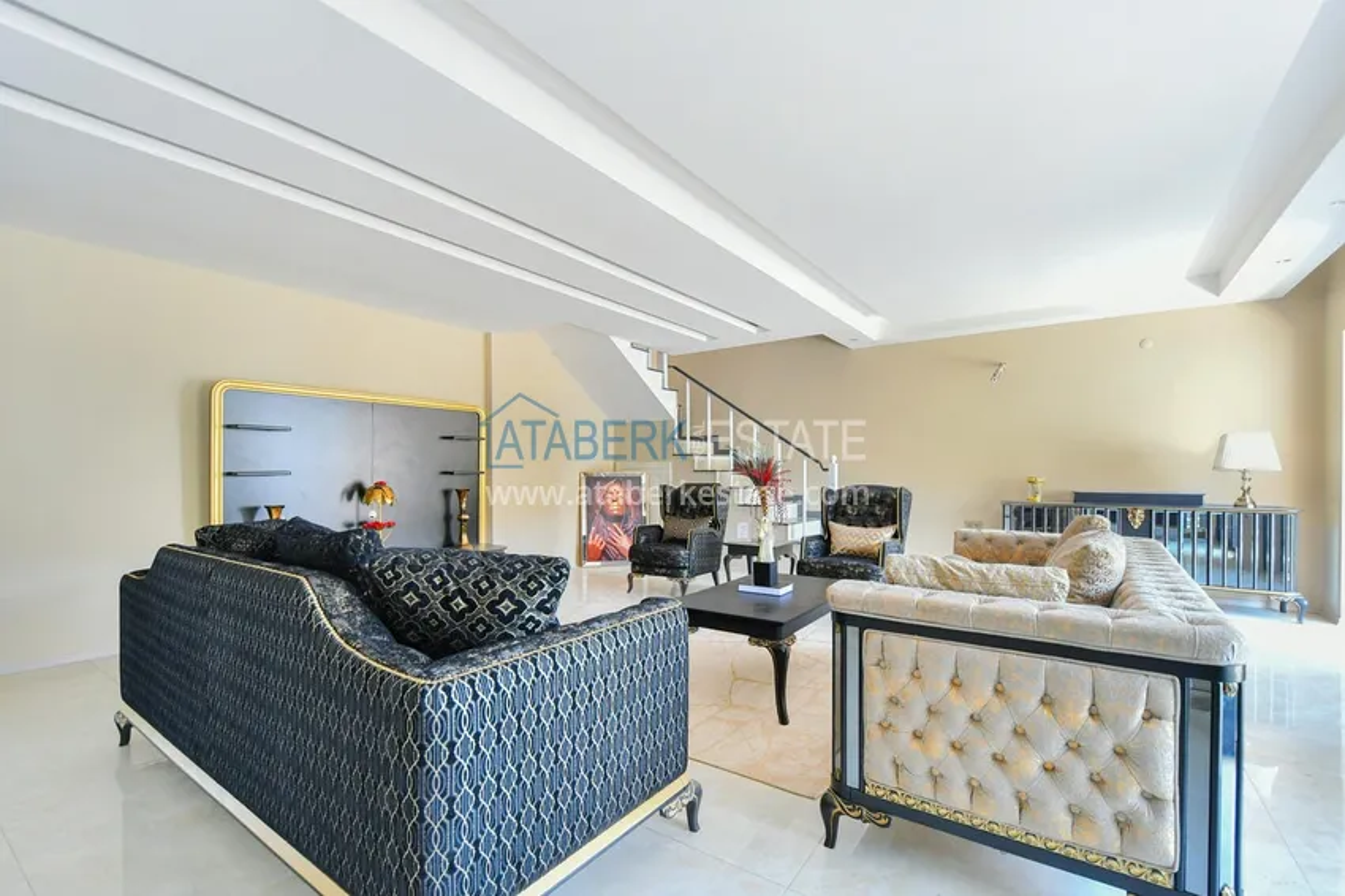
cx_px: 672
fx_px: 560
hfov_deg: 100.4
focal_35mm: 15
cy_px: 448
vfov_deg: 77.3
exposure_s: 1/60
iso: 900
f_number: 4
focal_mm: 10
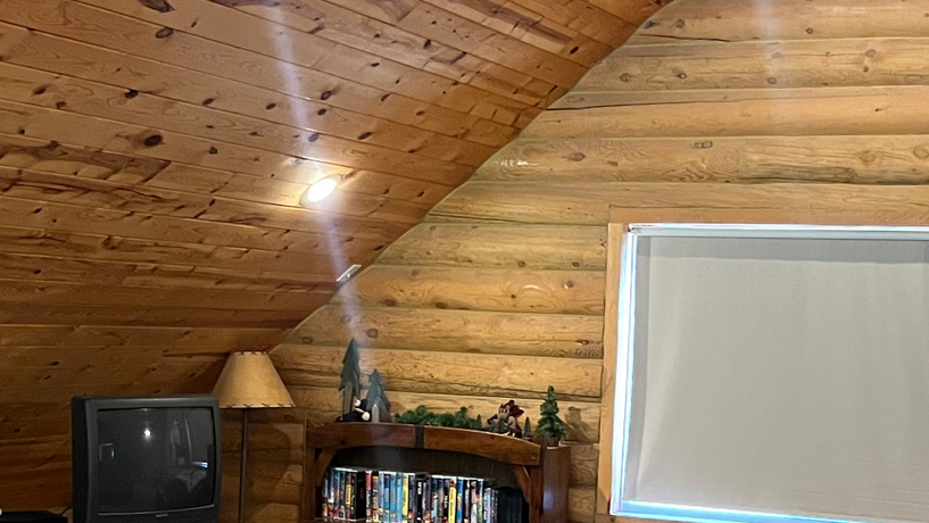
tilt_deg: -6.7
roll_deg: -1.8
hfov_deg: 29.7
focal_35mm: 71
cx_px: 443
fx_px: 1749
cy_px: 450
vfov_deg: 16.8
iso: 500
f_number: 1.6
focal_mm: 5.1
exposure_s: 1/40
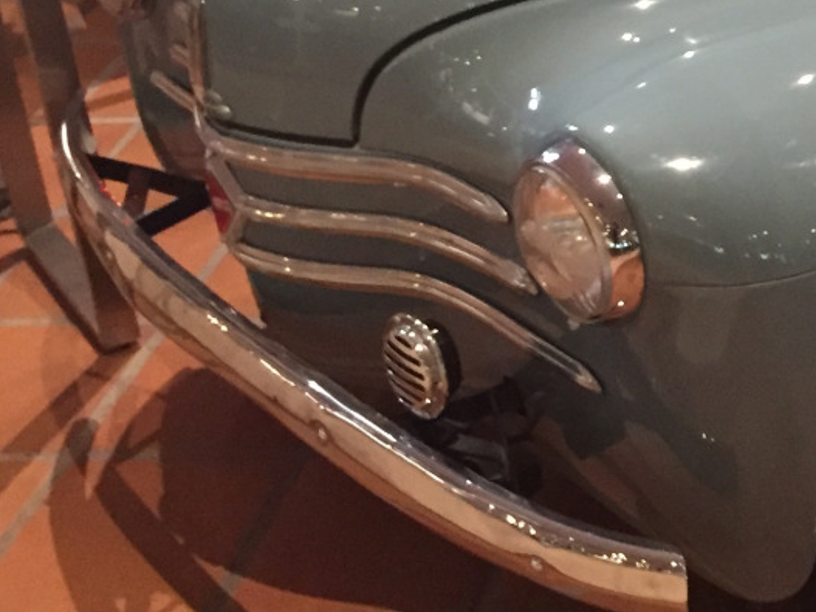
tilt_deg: -21.1
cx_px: 937
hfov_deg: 21.0
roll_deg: +3.1
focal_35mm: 88
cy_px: -105
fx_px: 2074
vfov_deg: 16.2
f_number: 2.2
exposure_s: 1/17
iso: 320
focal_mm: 4.15
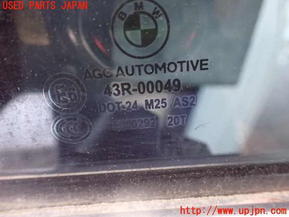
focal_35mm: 30
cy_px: 108
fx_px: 250
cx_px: 144
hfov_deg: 60.0
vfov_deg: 46.8
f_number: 2.3
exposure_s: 1/30
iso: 1600
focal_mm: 5.4
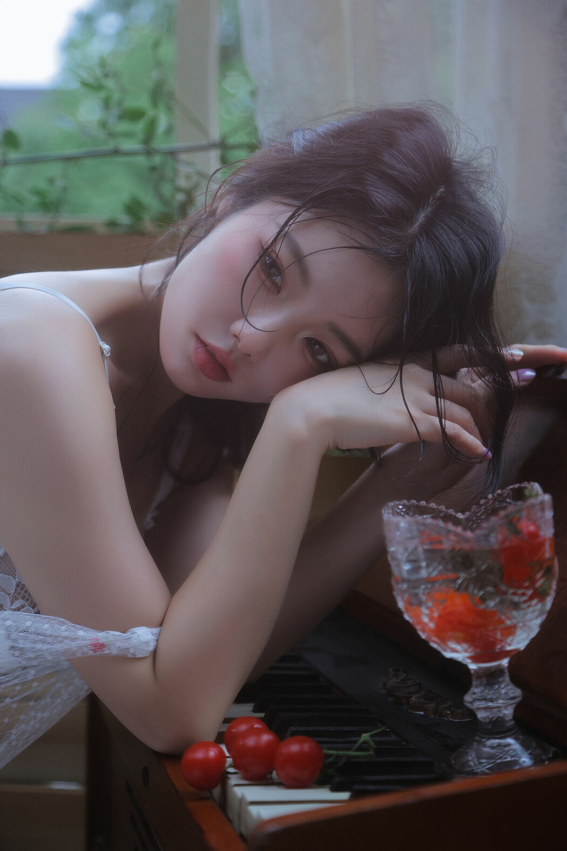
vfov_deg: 28.1
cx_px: 284
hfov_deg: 18.9
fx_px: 1701
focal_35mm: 72
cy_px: 426
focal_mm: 73
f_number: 4
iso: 1600
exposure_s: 1/500
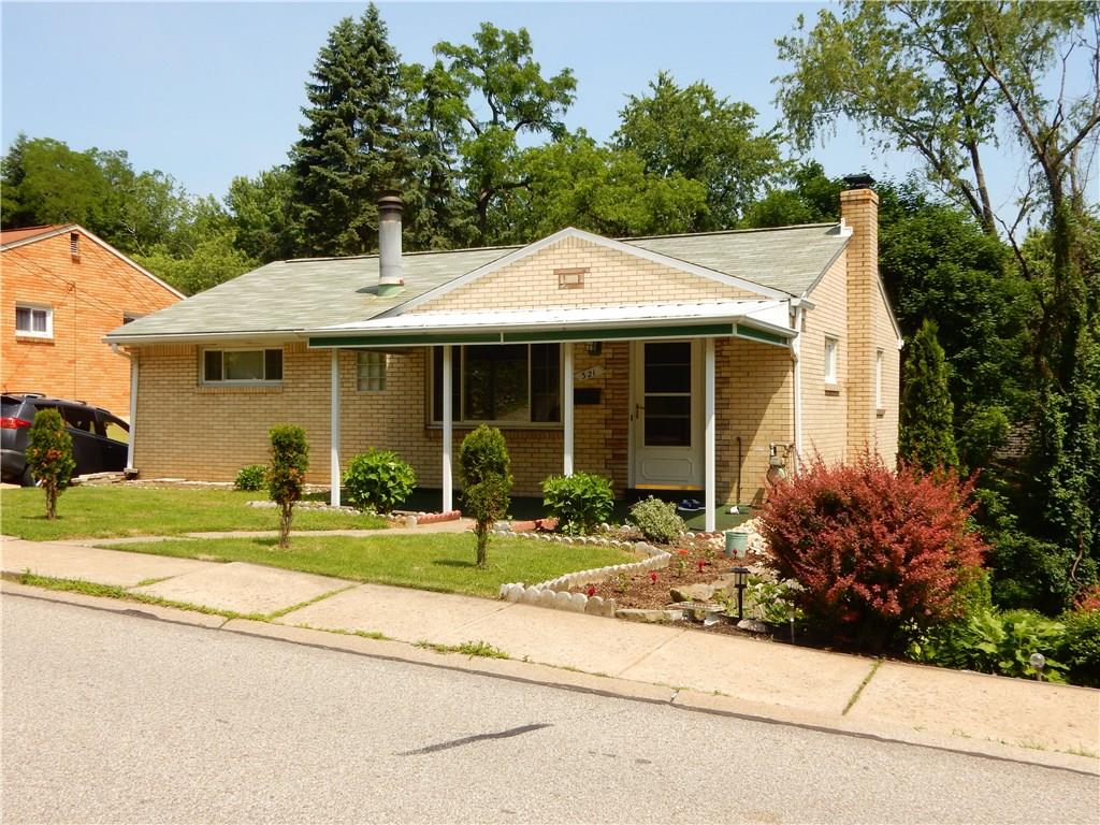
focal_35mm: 36
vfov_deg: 39.7
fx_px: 1144
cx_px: 550
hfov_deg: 51.4
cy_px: 412
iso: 125
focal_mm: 6.4
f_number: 4
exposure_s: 1/800
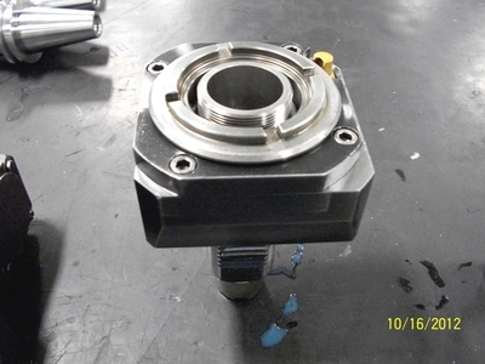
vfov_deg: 40.7
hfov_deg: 52.6
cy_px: 182
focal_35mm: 35
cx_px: 242
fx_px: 490
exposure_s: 1/40
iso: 800
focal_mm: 6.3
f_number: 3.1
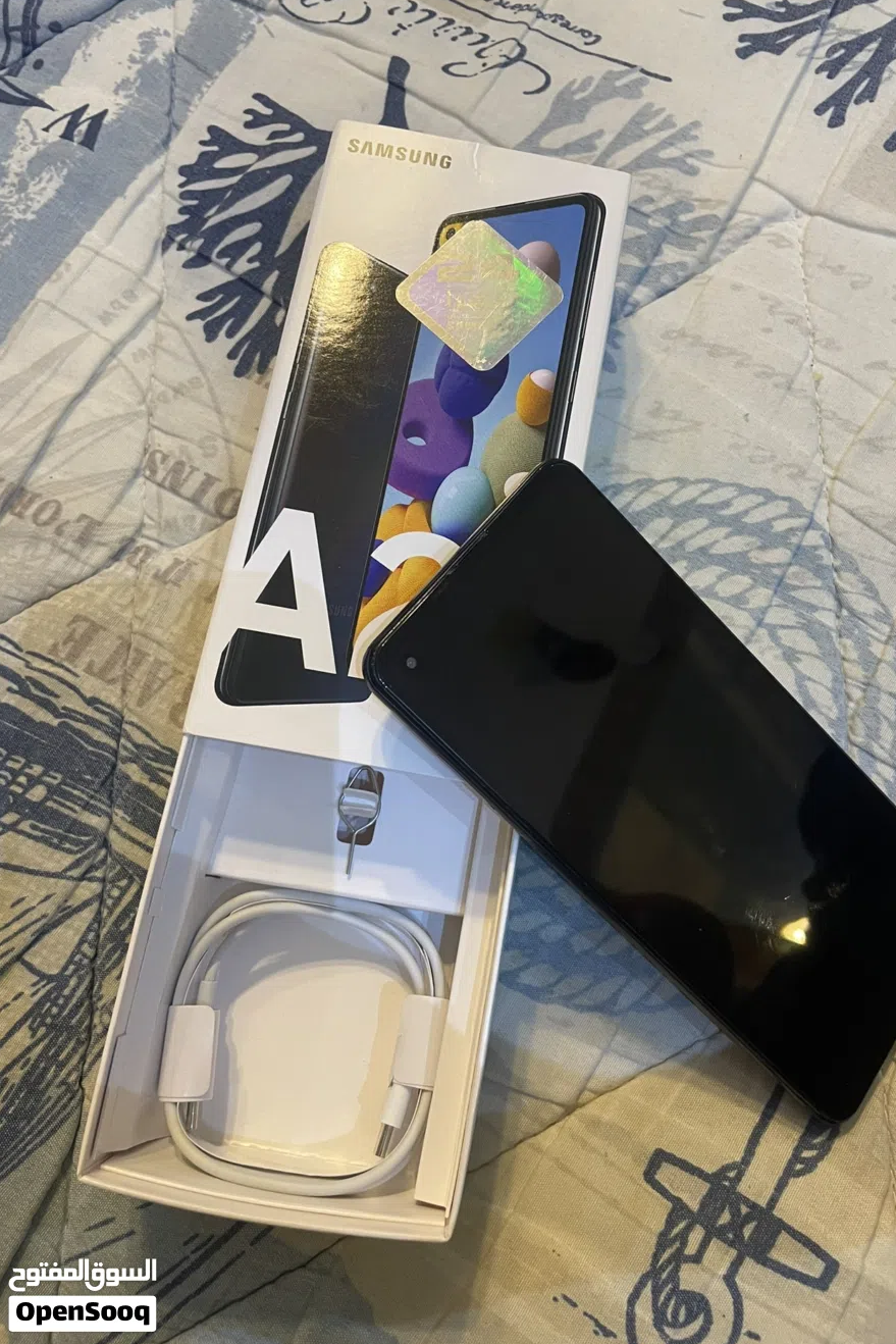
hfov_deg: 46.3
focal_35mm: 28
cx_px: 506
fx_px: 1045
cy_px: 660
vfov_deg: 65.5
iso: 160
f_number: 1.6
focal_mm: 4.2
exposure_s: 1/60
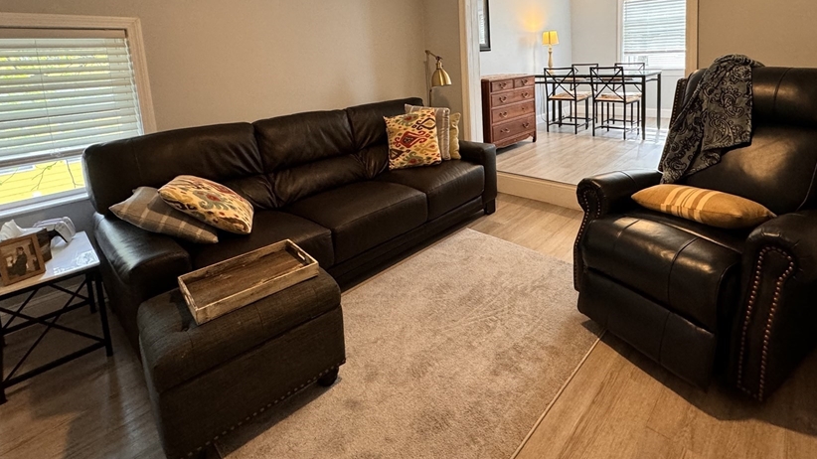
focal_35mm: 19
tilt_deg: -7.9
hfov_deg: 89.2
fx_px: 412
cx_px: 453
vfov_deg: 55.1
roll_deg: +2.4
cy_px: 107
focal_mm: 2.22
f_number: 2.2
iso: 250
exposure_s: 1/60
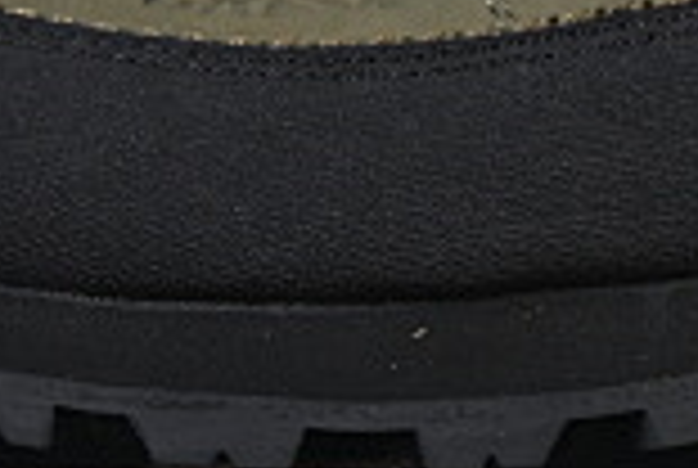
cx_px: 793
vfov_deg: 3.6
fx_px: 7498
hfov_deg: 5.3
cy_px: -268
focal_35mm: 386
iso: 160
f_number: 6.3
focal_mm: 50
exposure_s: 1/60
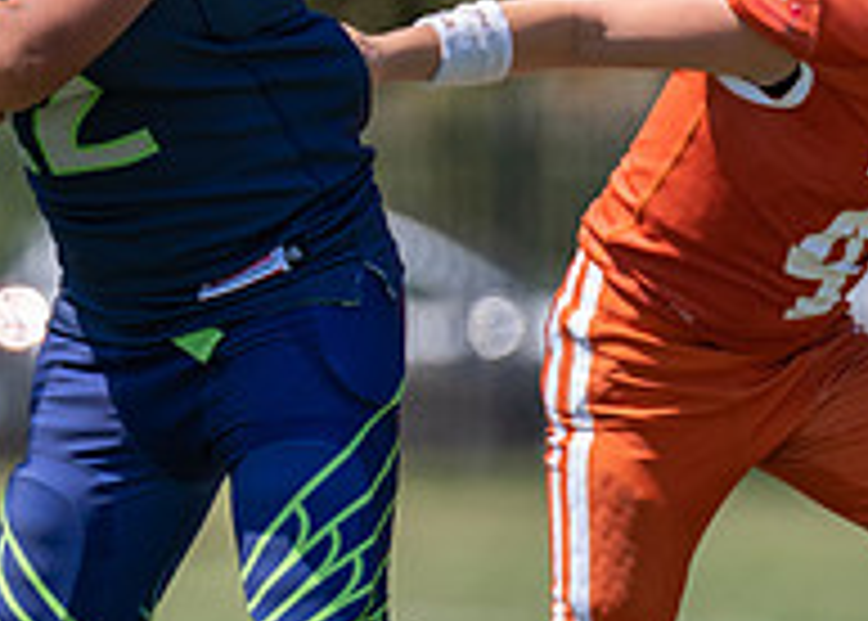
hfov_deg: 2.1
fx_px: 23649
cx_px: -296
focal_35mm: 959
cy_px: 320
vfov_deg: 1.5
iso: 100
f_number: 2.8
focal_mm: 200
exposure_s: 1/2000
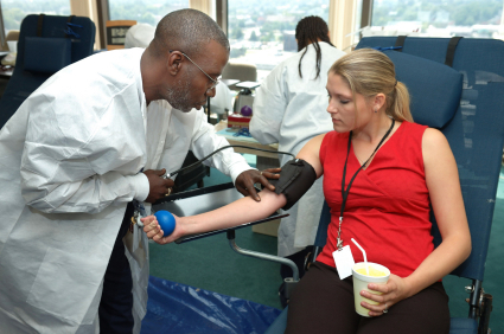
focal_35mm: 39
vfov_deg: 34.1
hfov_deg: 49.6
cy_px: 167
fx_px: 545
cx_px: 252
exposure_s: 1/60
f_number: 4
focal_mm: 26
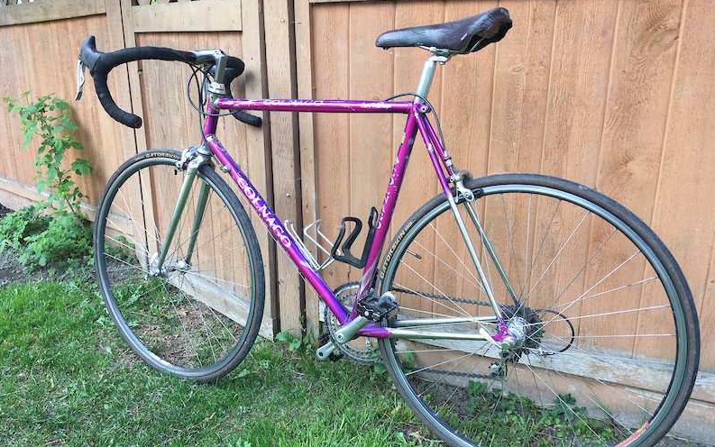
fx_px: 604
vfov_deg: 40.6
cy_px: 245
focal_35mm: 31
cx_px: 358
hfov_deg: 61.2
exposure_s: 1/60
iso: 25
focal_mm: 4.15
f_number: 2.2
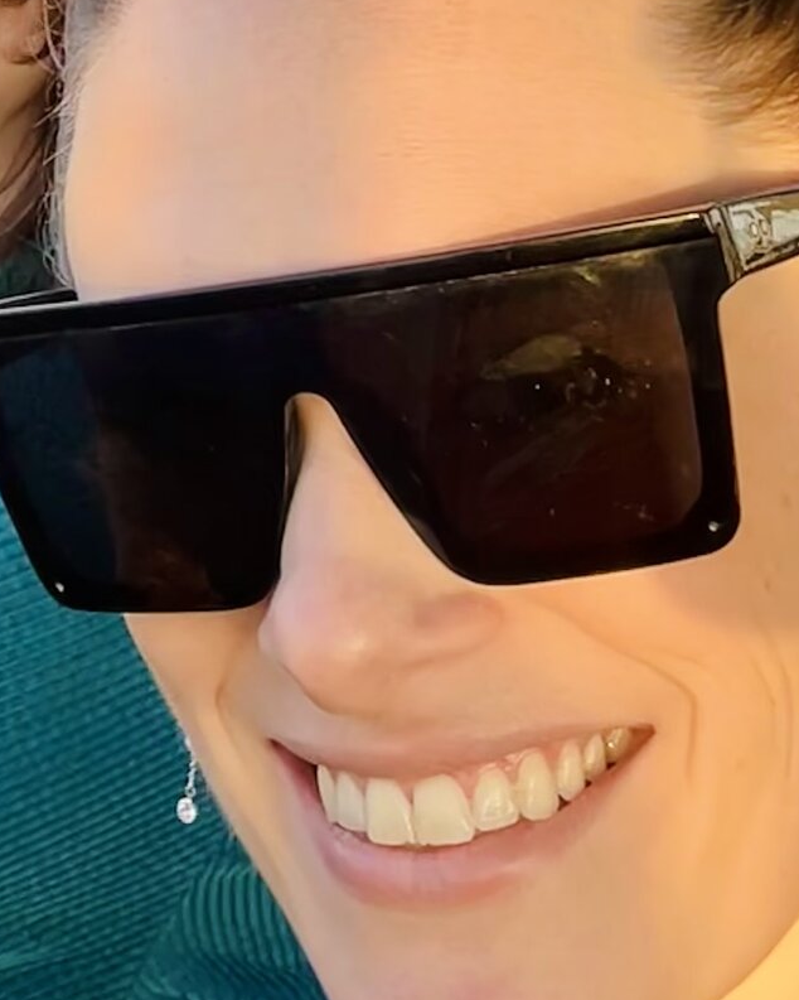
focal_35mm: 96
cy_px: -332
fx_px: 2839
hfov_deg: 15.1
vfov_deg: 18.5
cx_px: -333
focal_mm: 2.69
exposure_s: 1/126
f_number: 1.9
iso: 25
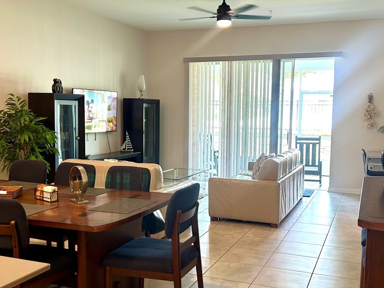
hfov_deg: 46.8
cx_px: 202
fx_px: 444
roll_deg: +0.1
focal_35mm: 40
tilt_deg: -6.2
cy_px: 149
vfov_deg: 36.0
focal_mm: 5.7
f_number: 1.5
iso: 100
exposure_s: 1/60
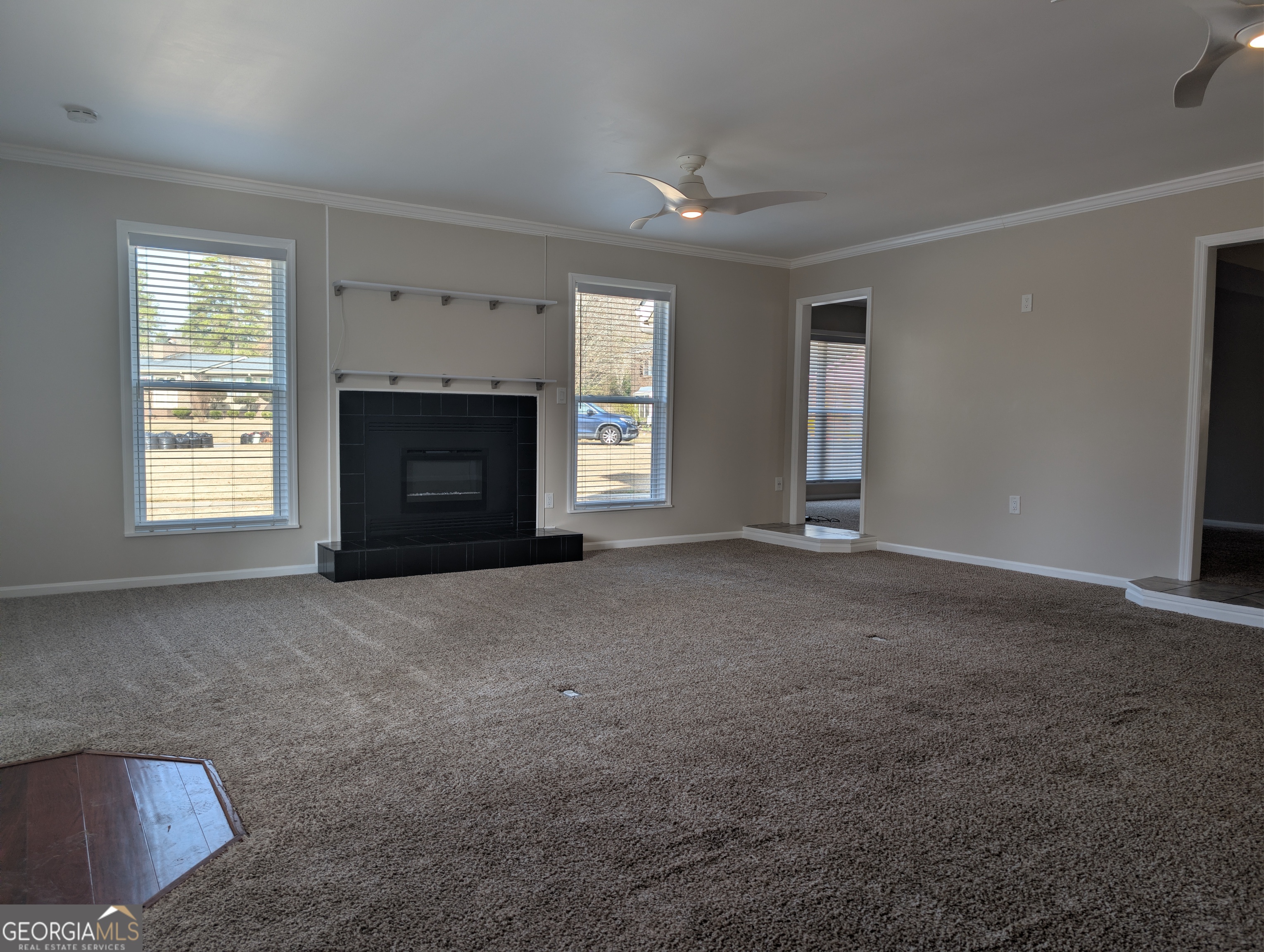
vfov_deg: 56.9
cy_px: 476
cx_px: 632
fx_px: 878
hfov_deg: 71.5
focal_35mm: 24
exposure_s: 1/108
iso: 23
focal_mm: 6.9
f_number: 1.68
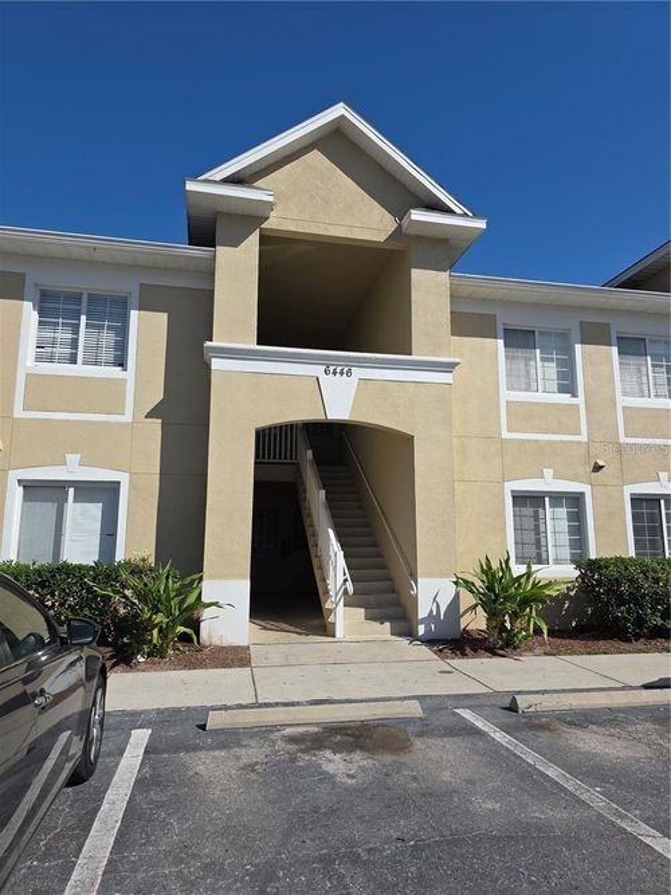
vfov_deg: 73.9
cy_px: 448
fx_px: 595
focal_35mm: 23
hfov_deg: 58.9
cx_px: 336
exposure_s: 1/1350
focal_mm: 6.3
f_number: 1.7
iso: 12
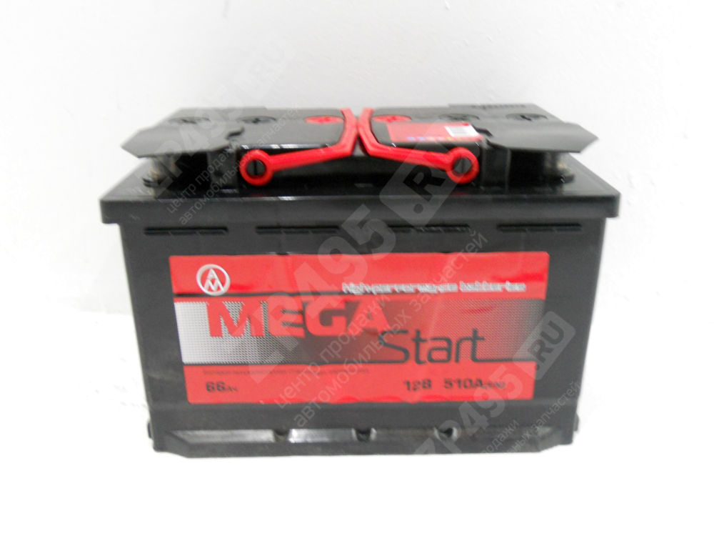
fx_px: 660
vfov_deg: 44.2
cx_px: 357
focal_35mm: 32
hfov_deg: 56.8
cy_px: 268
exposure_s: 1/25
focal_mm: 5.8
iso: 400
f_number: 3.5
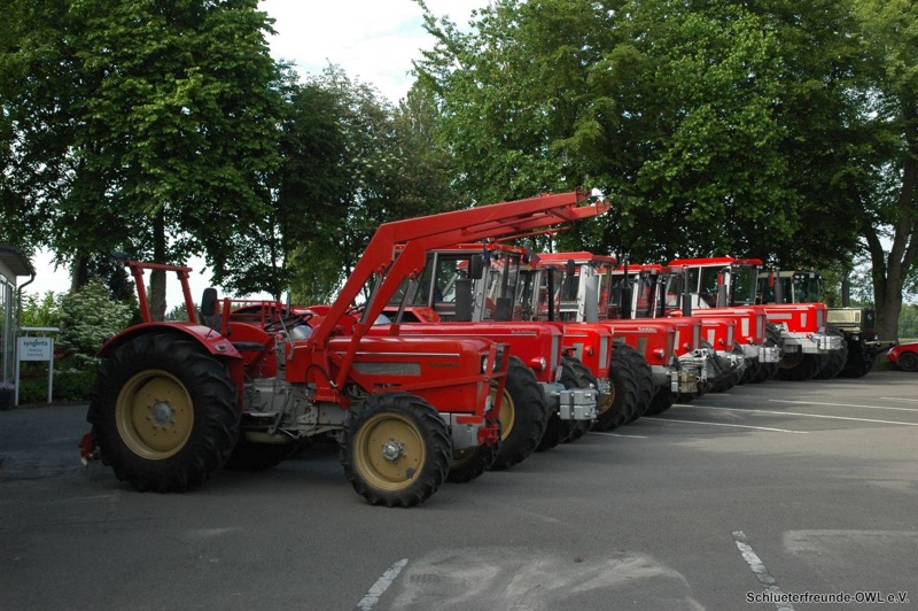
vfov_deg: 30.8
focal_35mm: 44
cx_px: 459
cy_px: 306
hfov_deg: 45.0
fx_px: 1108
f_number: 8
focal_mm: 29
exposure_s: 1/250
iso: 400
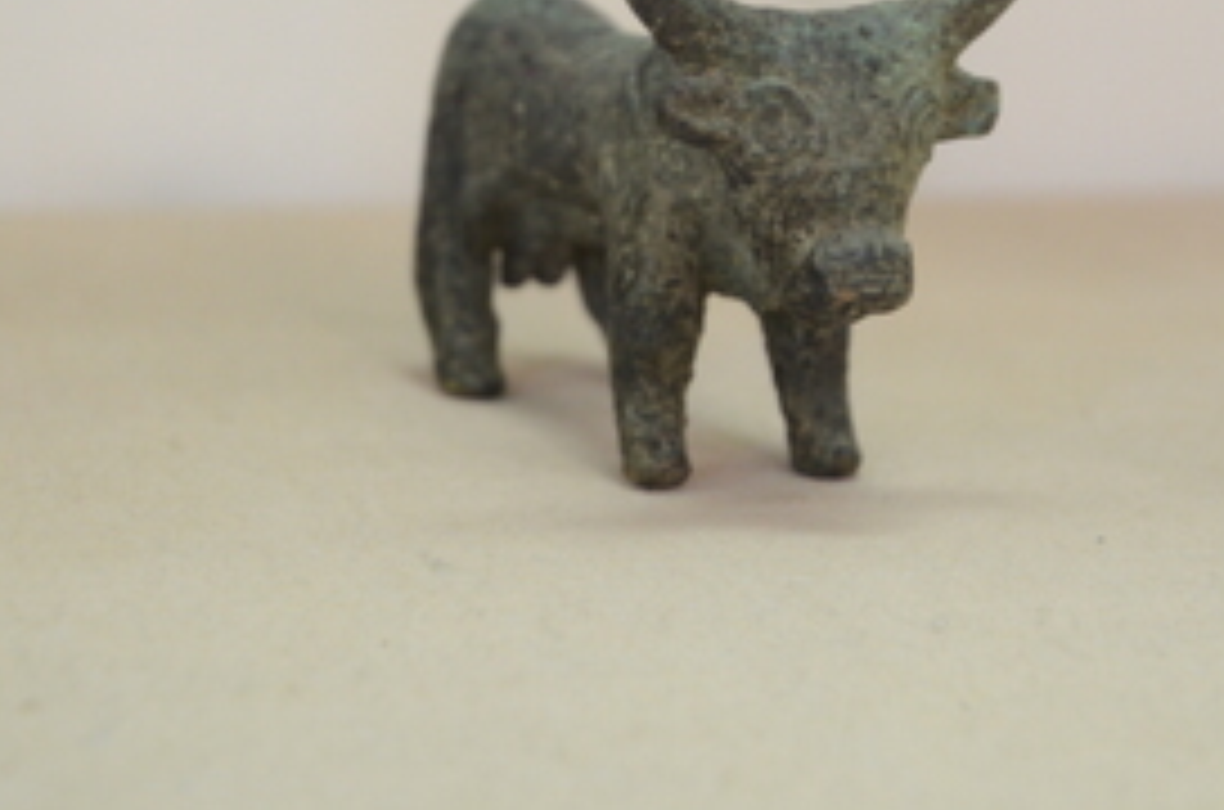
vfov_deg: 10.8
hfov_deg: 16.3
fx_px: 4274
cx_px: 554
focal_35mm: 126
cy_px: 160
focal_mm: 52
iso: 1000
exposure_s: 1/15
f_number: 5
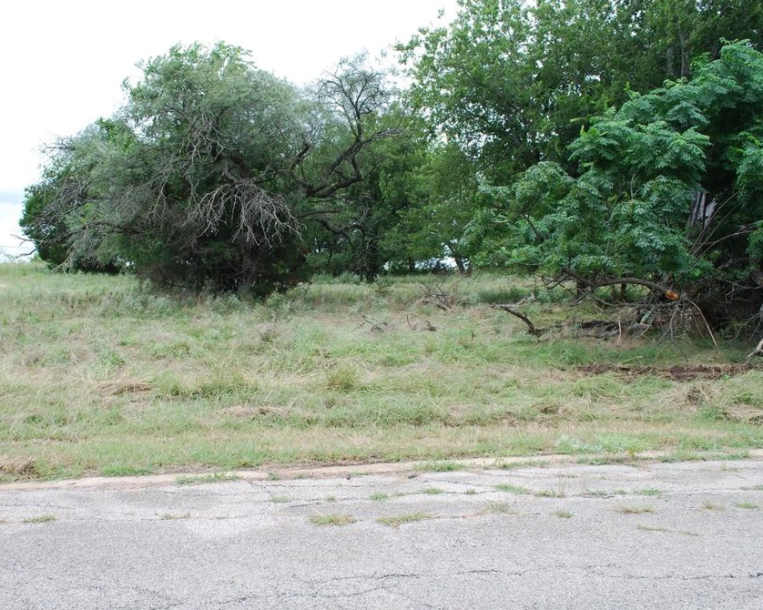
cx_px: 345
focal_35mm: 31
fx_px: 700
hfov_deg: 57.1
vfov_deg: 47.1
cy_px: 308
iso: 100
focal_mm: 18
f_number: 6.3
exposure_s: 1/160
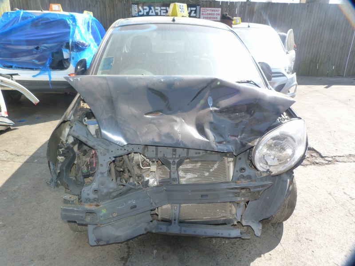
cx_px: 178
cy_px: 133
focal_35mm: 25
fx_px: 256
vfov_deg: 54.9
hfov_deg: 69.4
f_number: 4
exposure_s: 1/160
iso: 125
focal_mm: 4.5
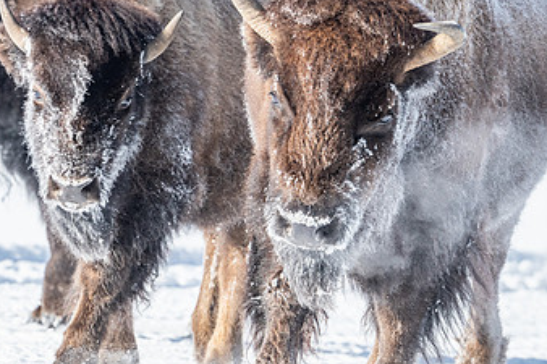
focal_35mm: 864
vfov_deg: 1.6
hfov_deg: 2.4
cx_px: 270
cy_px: 129
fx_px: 13121
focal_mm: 500
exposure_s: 1/640
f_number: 10
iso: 400
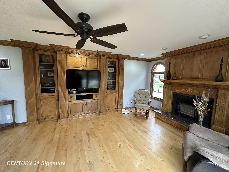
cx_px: 114
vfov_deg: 85.7
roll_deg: -1.0
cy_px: 86
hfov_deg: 102.1
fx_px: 93
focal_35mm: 14
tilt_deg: -4.9
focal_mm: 2.22
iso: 200
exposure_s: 1/60
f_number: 2.2
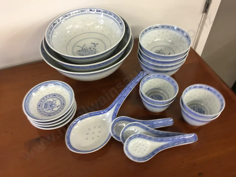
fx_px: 198
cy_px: 88
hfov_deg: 61.7
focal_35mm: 29
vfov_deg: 48.2
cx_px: 118
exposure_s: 1/17
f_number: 2.2
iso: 50
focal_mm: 4.15
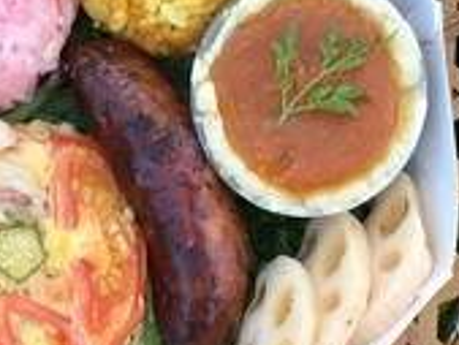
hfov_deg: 19.0
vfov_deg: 14.3
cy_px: 62
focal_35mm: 103
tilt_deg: -68.0
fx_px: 1367
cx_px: 160
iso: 25
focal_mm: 4.15
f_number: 2.2
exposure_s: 1/60
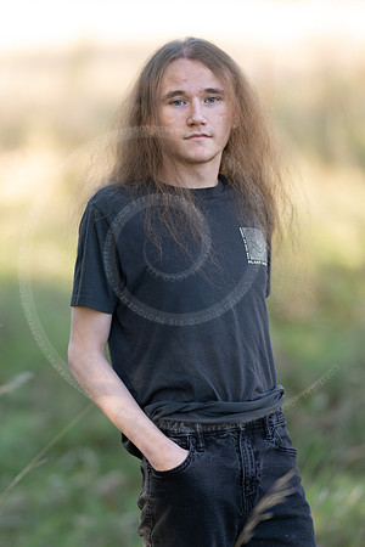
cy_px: 274
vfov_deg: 16.1
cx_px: 182
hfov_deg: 10.8
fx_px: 1931
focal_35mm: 127
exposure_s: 1/500
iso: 80
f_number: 1.3
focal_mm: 85
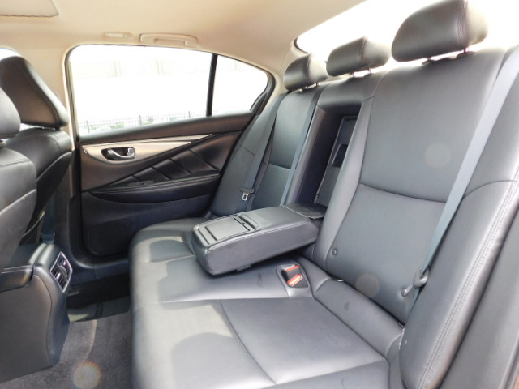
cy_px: 194
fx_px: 345
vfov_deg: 58.9
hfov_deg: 73.9
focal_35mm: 23
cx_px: 260
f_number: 3
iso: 160
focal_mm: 4
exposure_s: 1/30
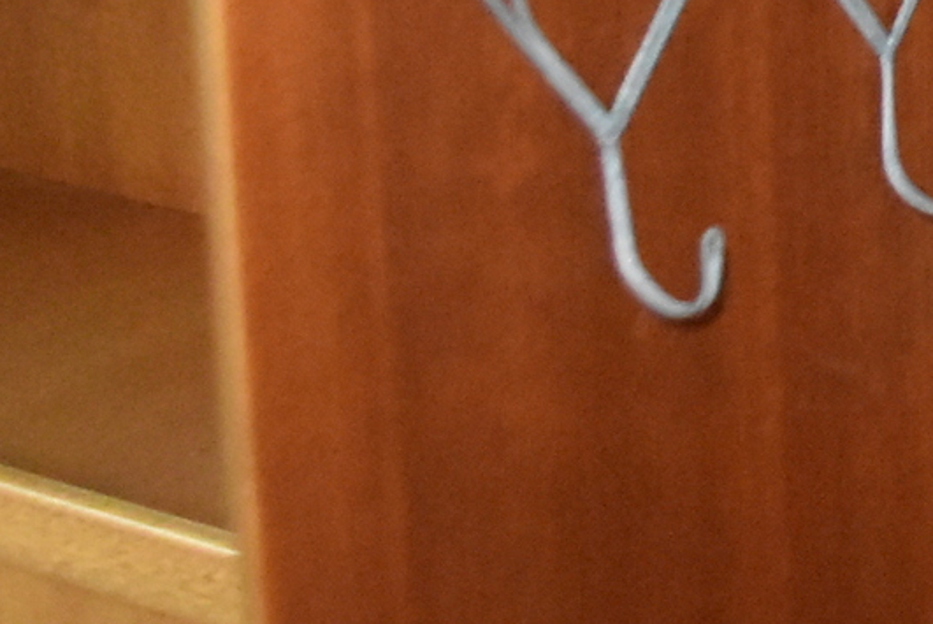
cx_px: 1736
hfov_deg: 14.1
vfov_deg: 10.2
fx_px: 3294
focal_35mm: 127
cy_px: -483
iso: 5000
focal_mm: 18
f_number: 3.5
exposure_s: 1/60
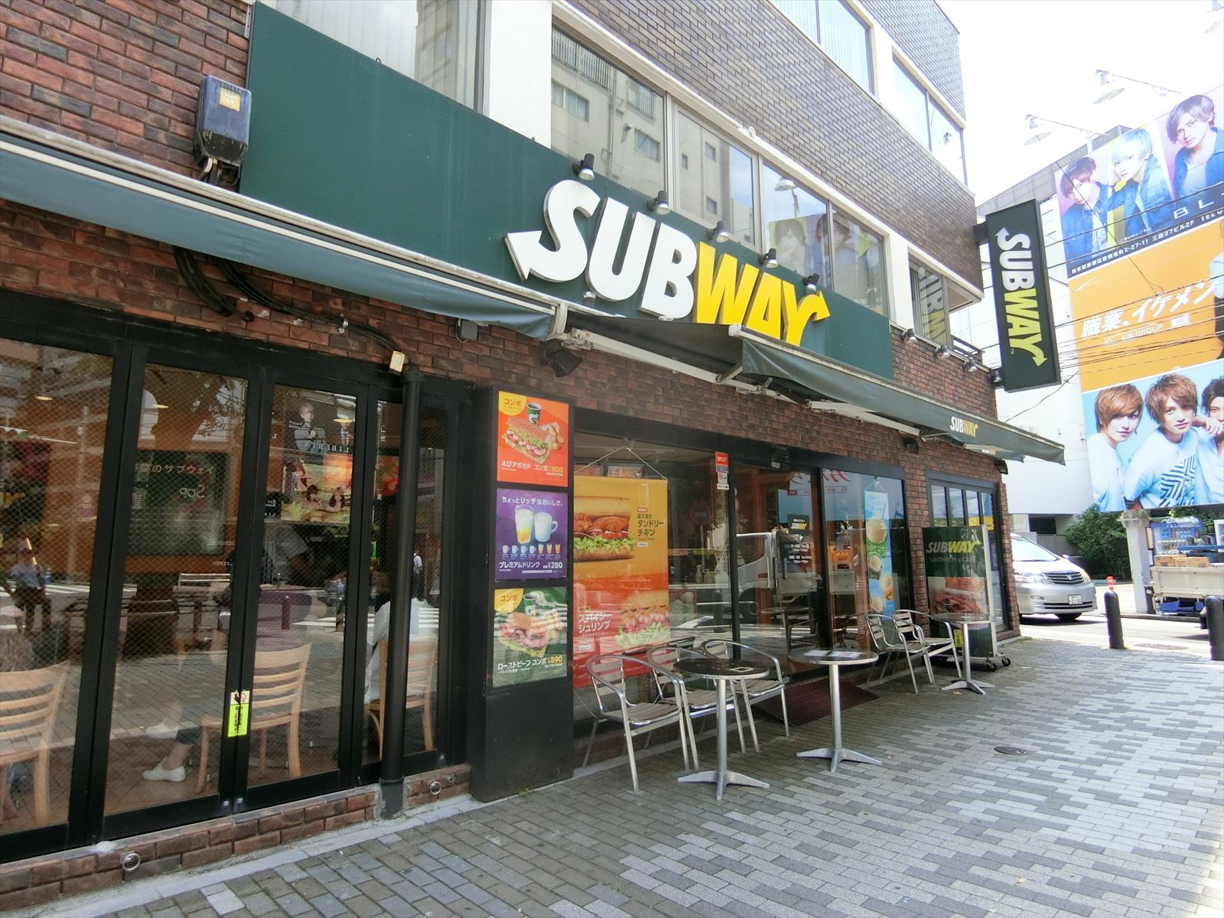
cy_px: 459
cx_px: 612
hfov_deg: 84.7
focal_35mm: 19
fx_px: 672
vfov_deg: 68.7
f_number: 2.7
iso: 200
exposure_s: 1/1000
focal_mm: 4.06
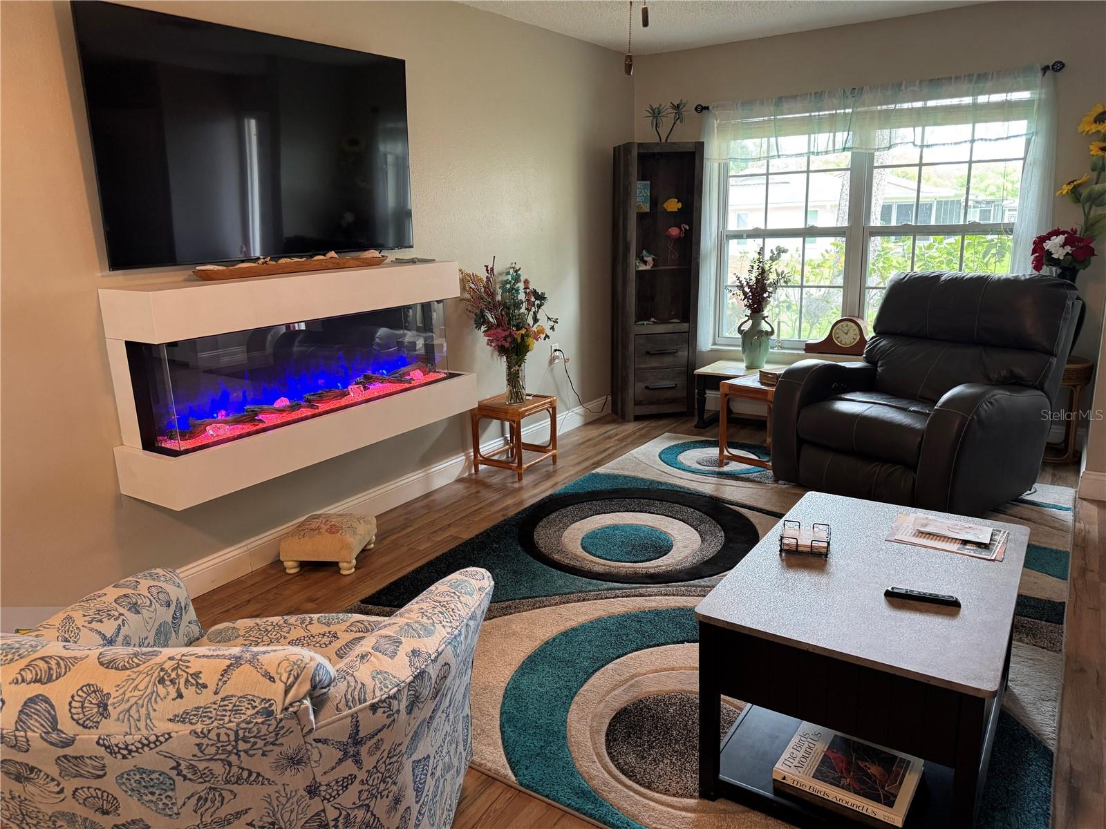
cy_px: 414
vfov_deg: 56.8
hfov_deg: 71.6
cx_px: 553
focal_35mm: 24
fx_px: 767
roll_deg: +1.6
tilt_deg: -13.4
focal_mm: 6.76
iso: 250
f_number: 1.78
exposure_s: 1/60
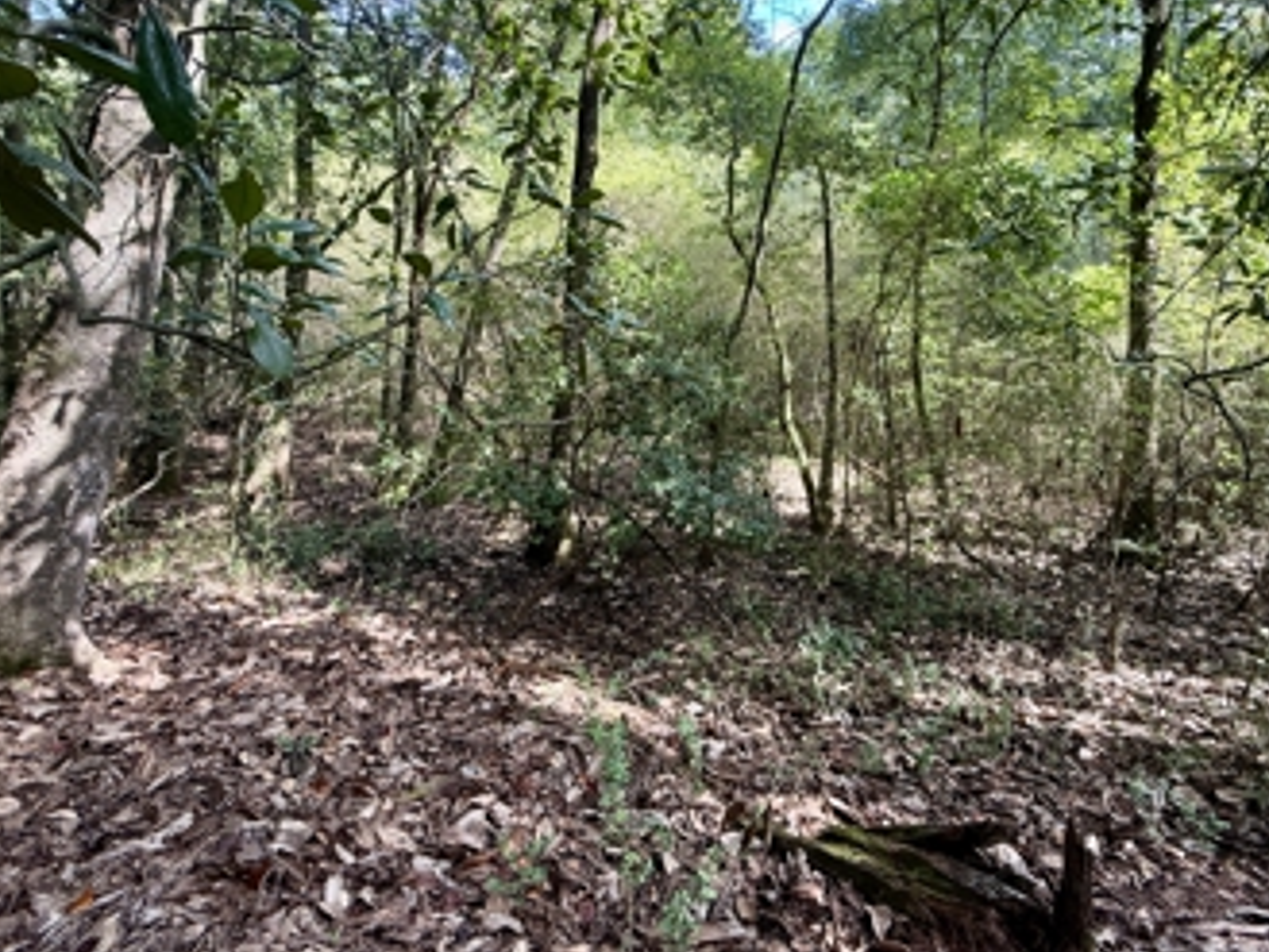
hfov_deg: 90.6
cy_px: 420
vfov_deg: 74.5
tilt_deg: -9.4
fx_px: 623
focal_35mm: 17
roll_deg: -2.0
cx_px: 710
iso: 80
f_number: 2.2
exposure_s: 1/99
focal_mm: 2.22
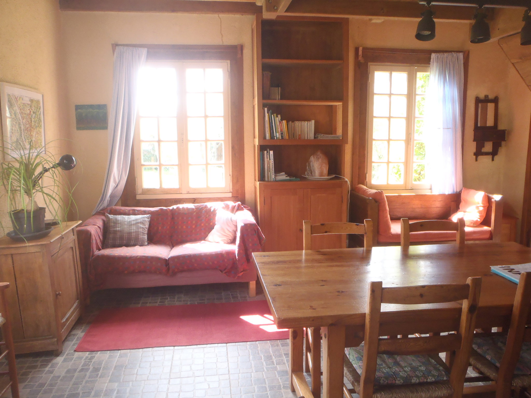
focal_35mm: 28
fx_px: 430
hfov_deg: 63.4
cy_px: 199
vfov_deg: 49.7
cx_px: 266
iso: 200
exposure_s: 1/30
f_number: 3.5
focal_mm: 5
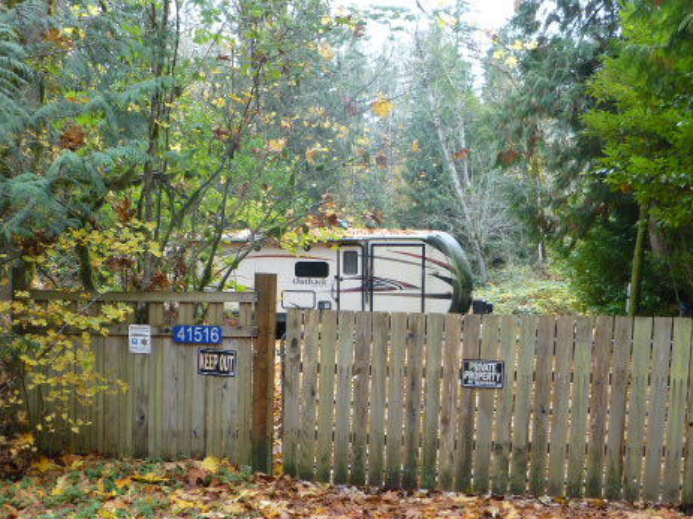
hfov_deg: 40.4
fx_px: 941
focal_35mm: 47
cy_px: 344
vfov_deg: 30.6
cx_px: 383
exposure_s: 1/60
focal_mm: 6.1
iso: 160
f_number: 3.7
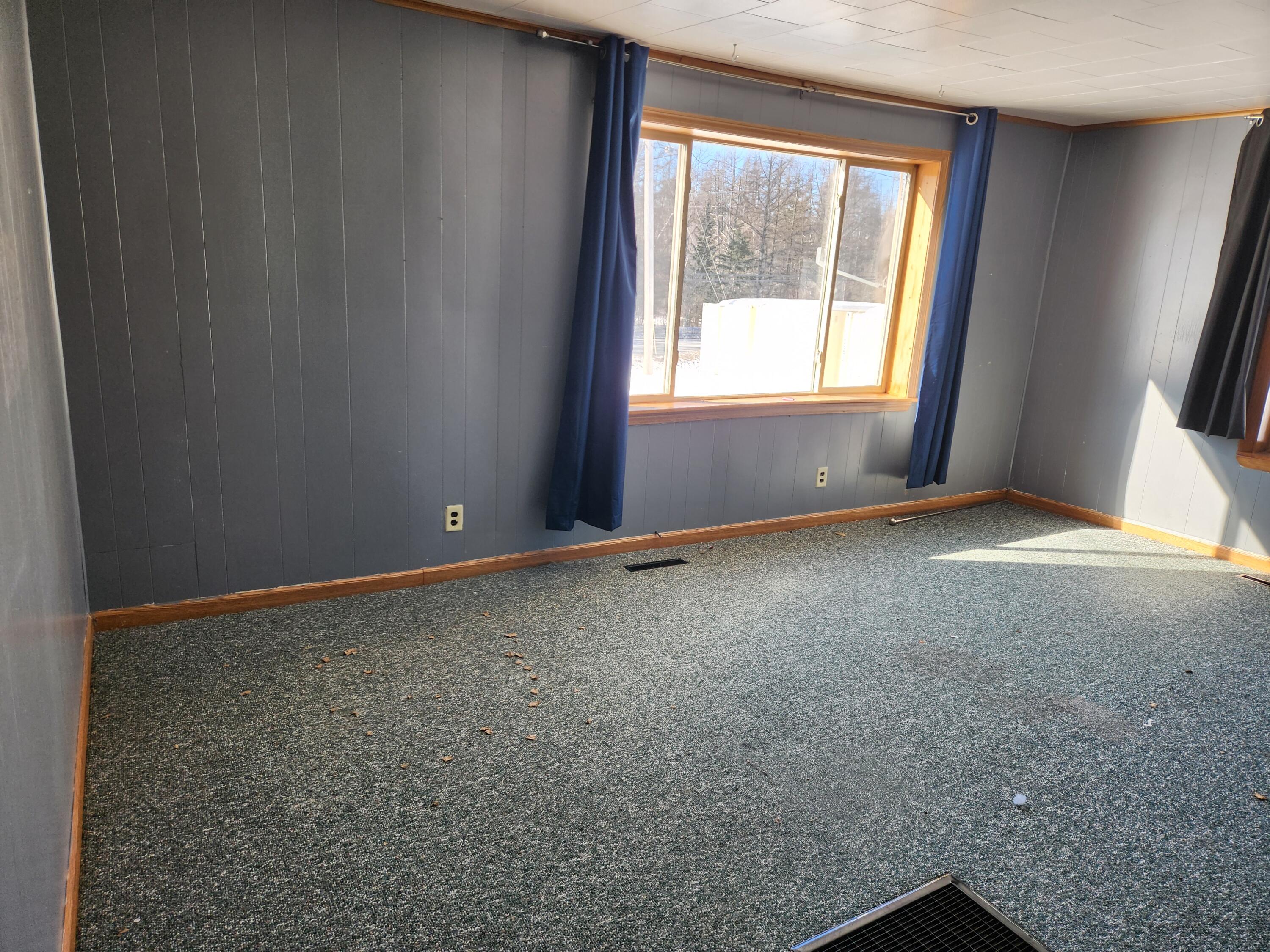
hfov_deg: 73.9
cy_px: 476
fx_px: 844
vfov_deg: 58.9
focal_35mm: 23
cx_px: 635
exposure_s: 1/180
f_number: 1.8
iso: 80
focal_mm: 5.4
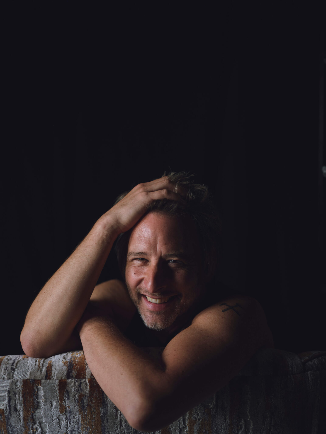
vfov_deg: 38.2
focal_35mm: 50
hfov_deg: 29.1
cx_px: 163
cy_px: 217
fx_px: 628
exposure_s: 1/80
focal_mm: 63
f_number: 2.8
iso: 640
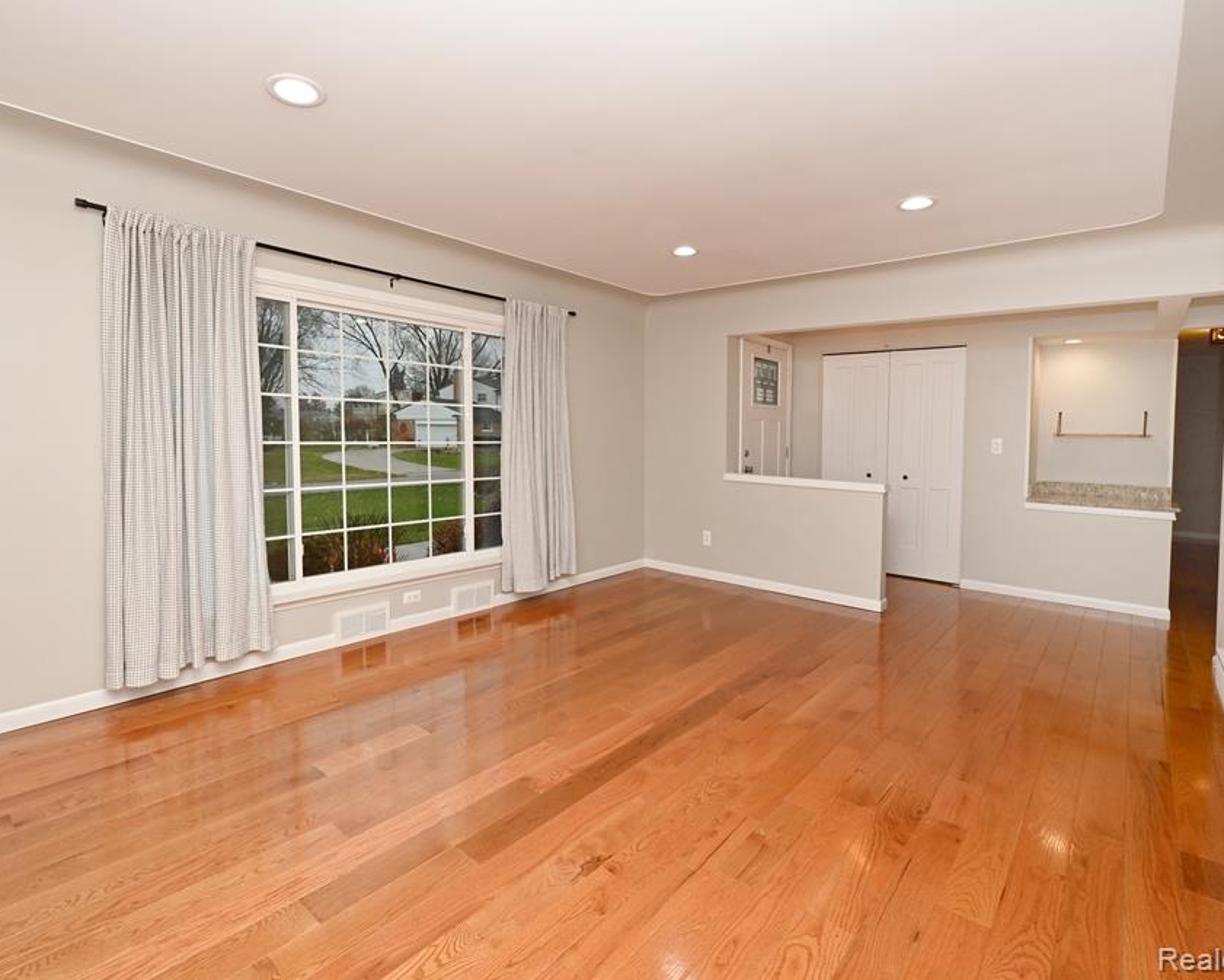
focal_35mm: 16
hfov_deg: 92.9
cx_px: 560
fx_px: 580
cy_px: 486
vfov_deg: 80.4
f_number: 13
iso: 800
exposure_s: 1/60
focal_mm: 14
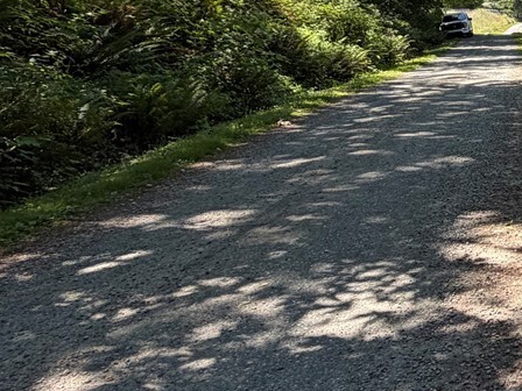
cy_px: -3
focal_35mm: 50
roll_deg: +1.4
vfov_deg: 27.4
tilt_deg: -2.1
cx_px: 710
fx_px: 754
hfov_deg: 29.3
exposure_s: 1/502
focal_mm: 2.22
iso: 50
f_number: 2.2
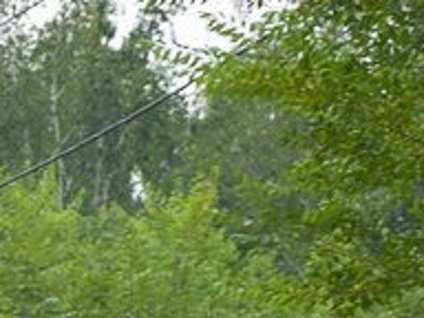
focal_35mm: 495
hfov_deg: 3.9
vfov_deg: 3.0
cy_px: 866
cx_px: -676
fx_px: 6063
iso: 220
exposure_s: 1/250
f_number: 8
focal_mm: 55
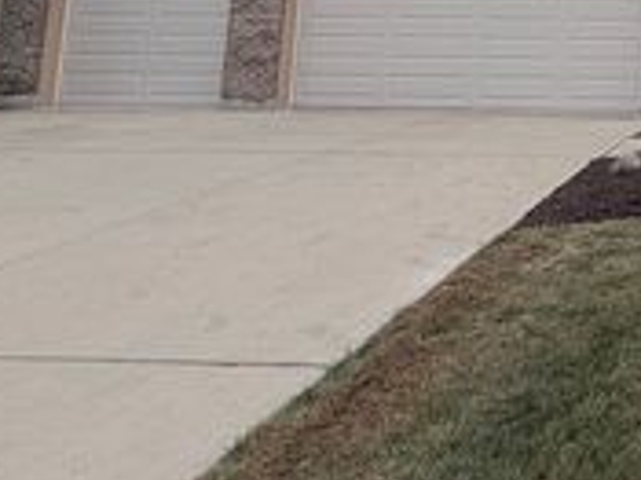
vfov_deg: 31.4
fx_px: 740
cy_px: -64
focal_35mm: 40
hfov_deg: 32.8
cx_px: 861
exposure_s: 1/157
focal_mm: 2.22
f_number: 2.2
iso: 40
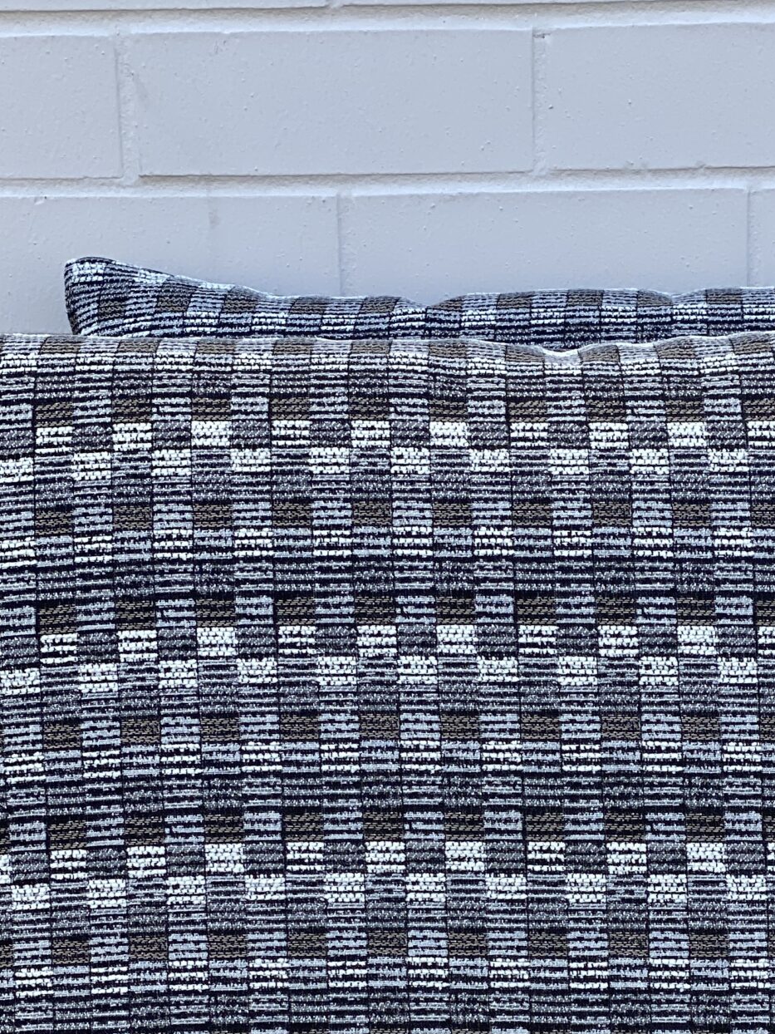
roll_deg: +1.1
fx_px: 3194
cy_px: 904
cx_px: 532
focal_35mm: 107
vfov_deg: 18.1
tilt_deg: -17.0
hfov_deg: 13.8
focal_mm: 6
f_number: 2
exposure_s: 1/282
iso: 20
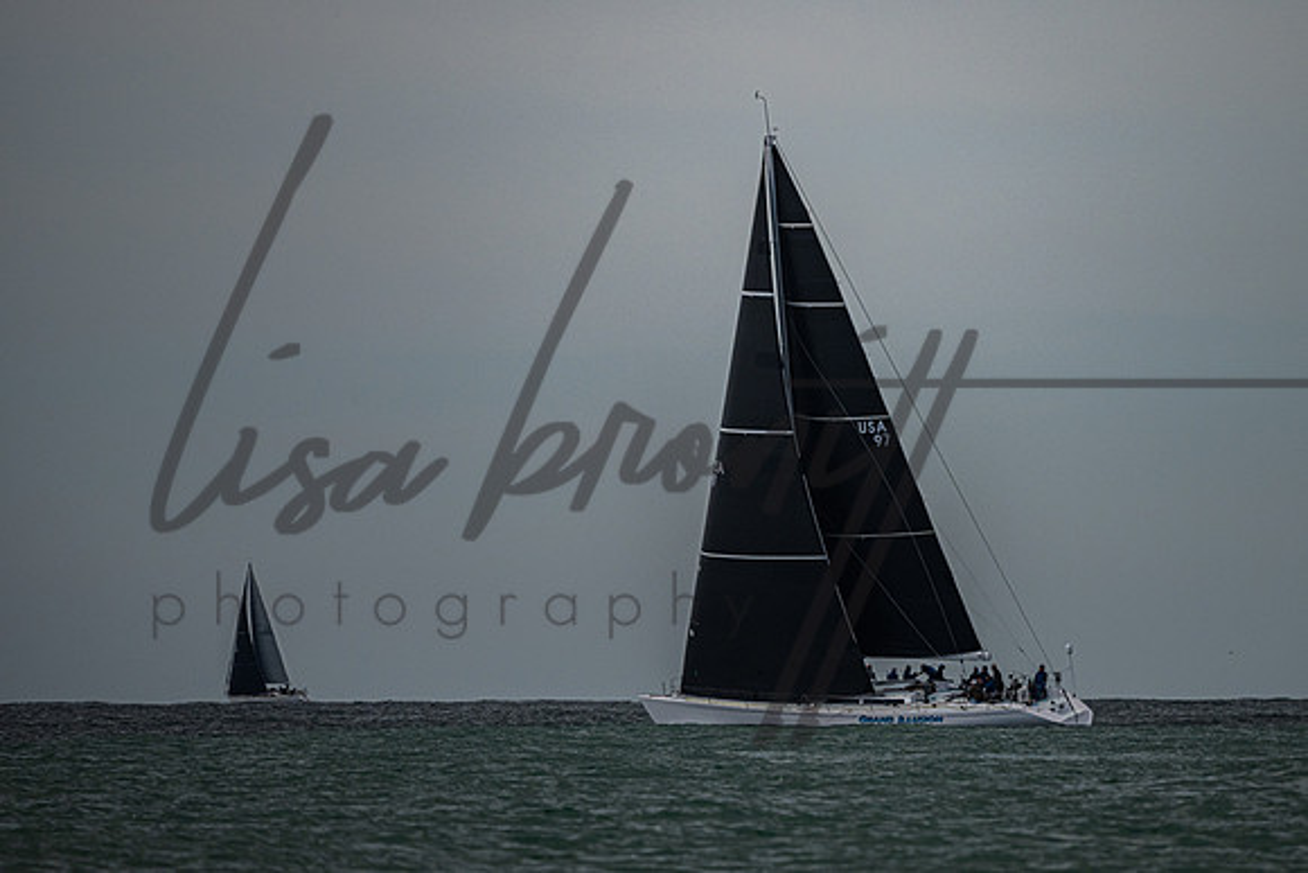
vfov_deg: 2.5
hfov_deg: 3.8
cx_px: 819
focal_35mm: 547
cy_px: 340
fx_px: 19864
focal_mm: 400
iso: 400
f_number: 5.6
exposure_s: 1/6400
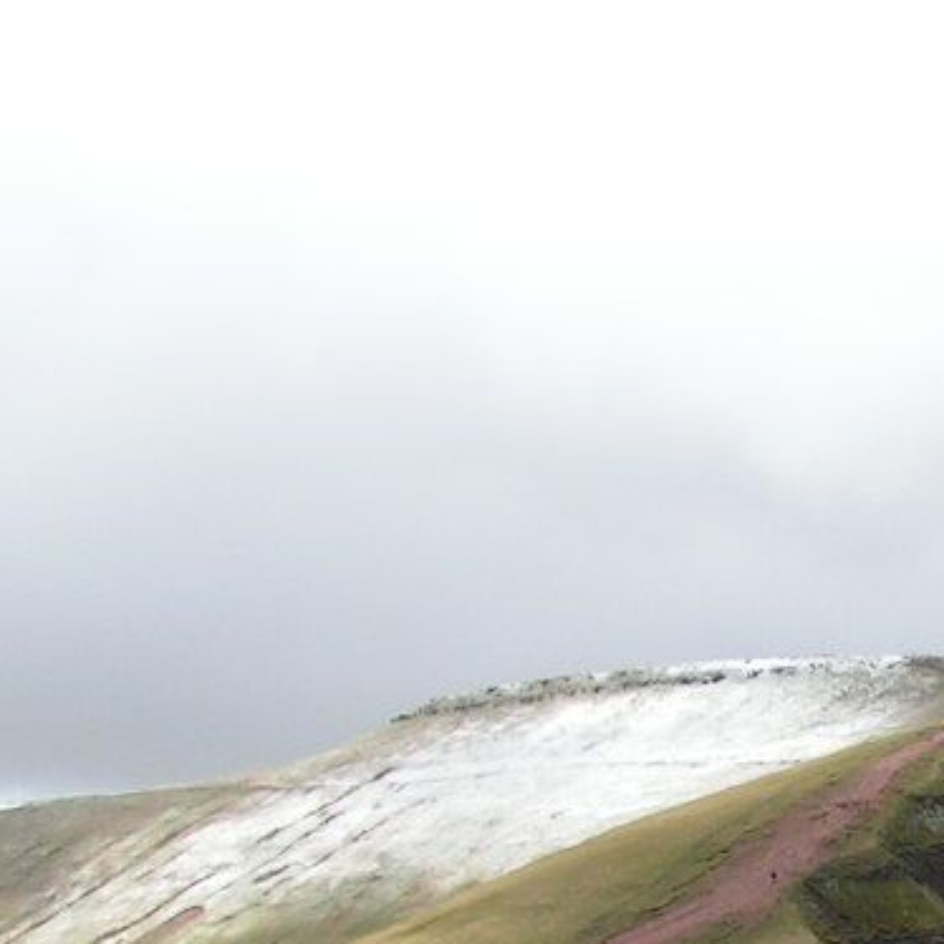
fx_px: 3548
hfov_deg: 14.6
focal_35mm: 115
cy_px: 1204
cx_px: 1164
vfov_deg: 14.6
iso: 50
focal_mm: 5.8
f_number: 5.6
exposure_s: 1/200
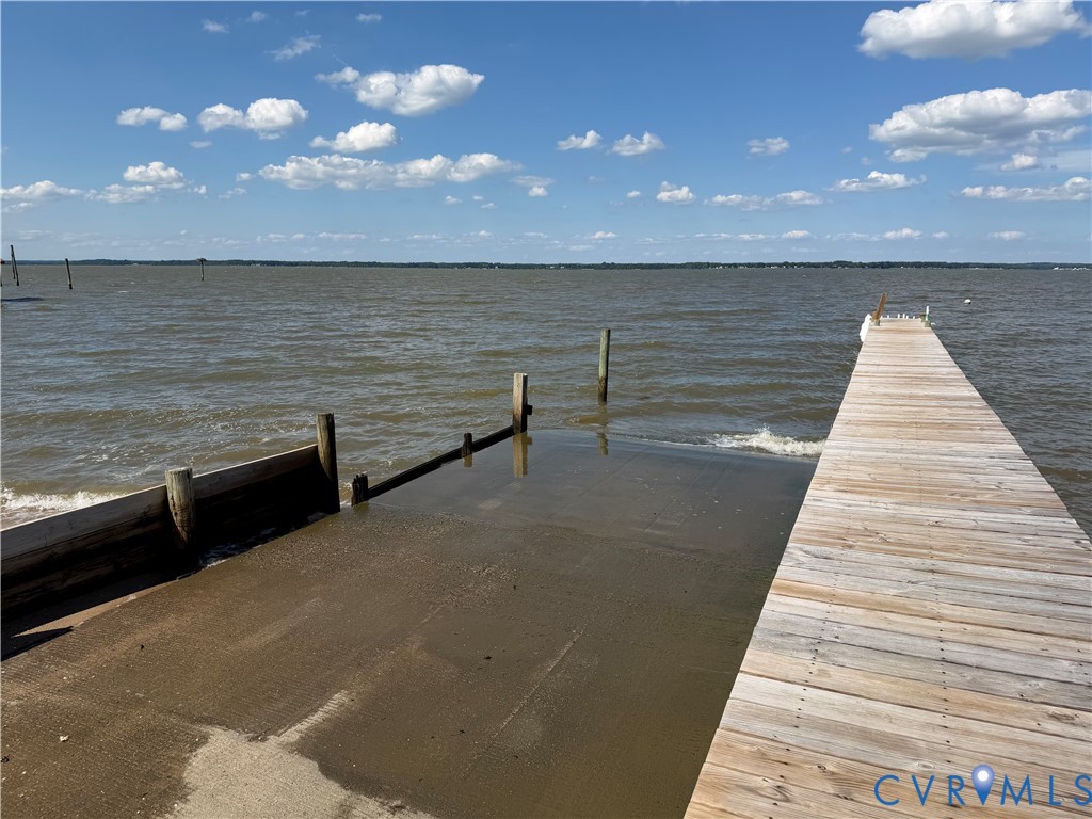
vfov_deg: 56.8
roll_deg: -0.9
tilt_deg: -11.5
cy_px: 410
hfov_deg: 71.6
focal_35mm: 24
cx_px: 546
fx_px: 757
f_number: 1.78
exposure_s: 1/6173
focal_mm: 6.76
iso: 80
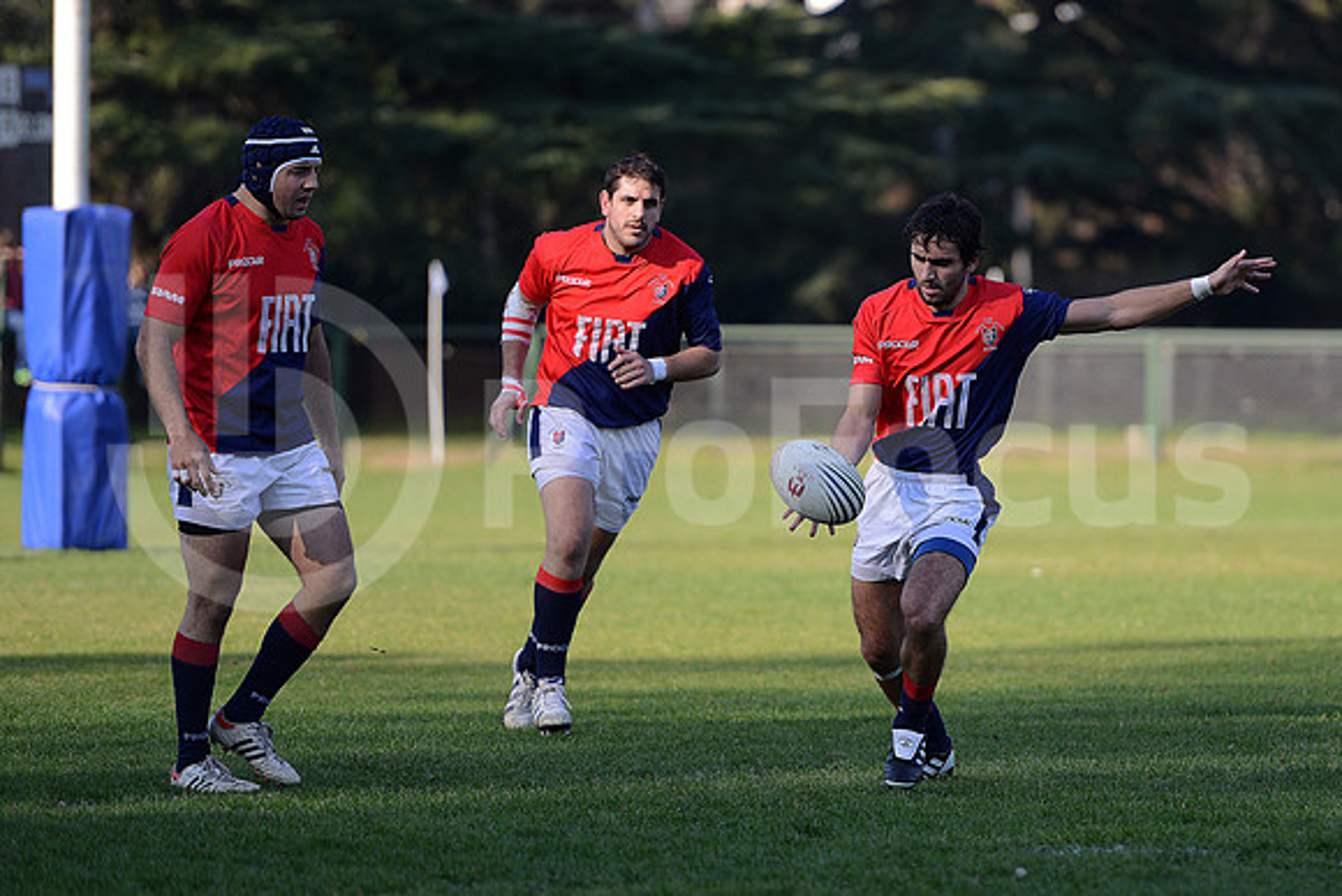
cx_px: 671
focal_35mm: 195
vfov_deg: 7.0
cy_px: 448
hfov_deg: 10.5
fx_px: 7271
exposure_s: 1/800
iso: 250
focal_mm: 195
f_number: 2.8
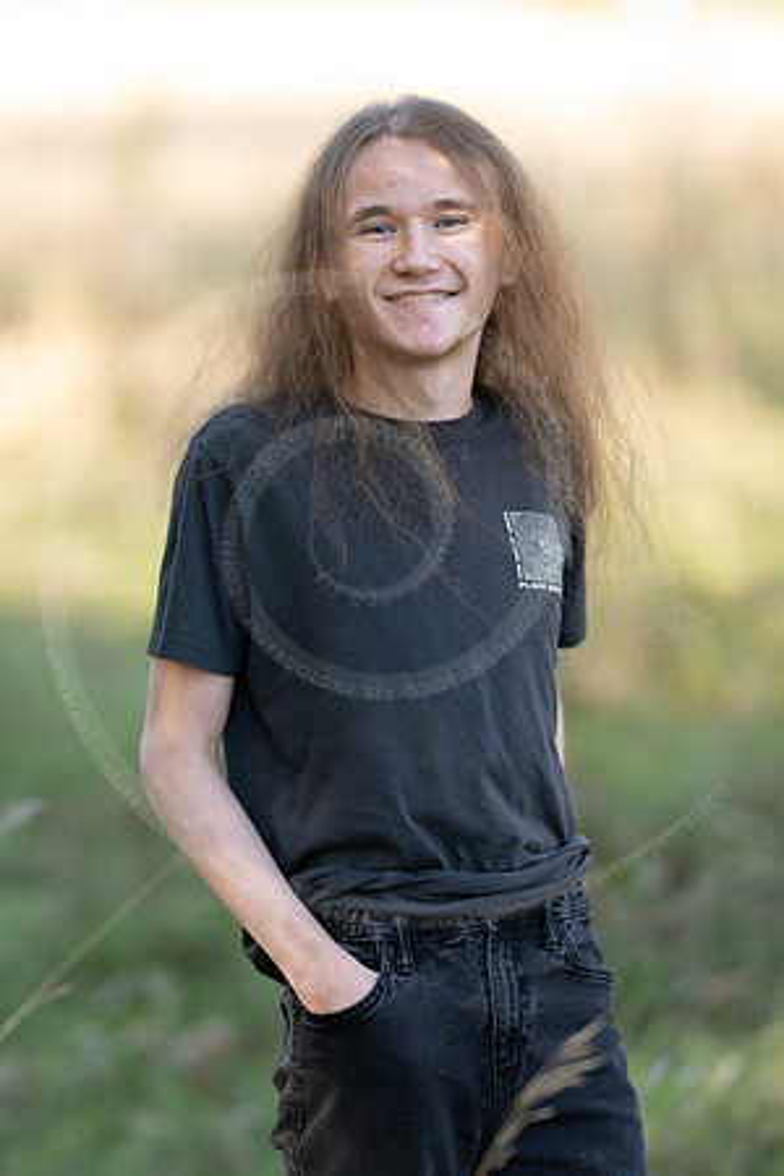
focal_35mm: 127
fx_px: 4148
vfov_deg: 16.1
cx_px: 392
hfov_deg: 10.8
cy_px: 588
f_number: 1.3
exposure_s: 1/500
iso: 80
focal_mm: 85
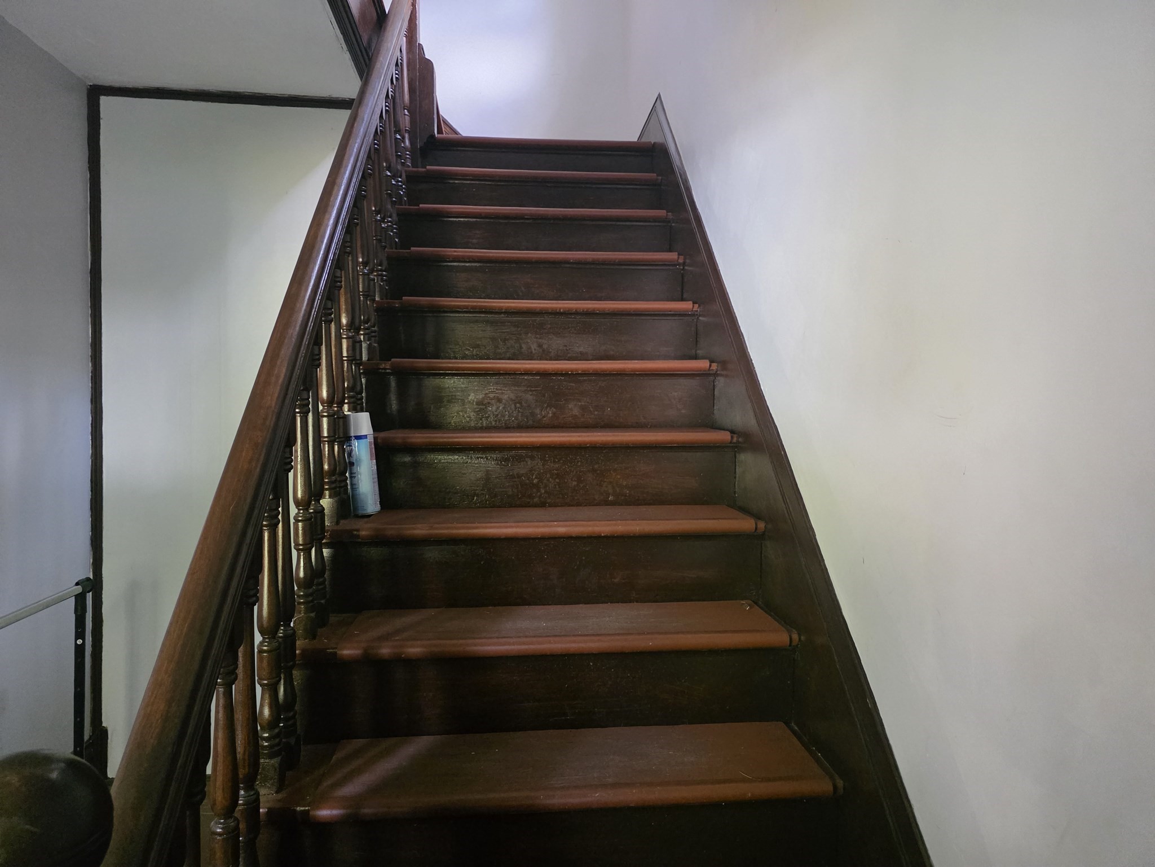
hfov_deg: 73.9
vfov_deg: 58.9
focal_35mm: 23
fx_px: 767
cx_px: 578
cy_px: 434
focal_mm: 6.3
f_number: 1.7
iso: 1600
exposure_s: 1/120
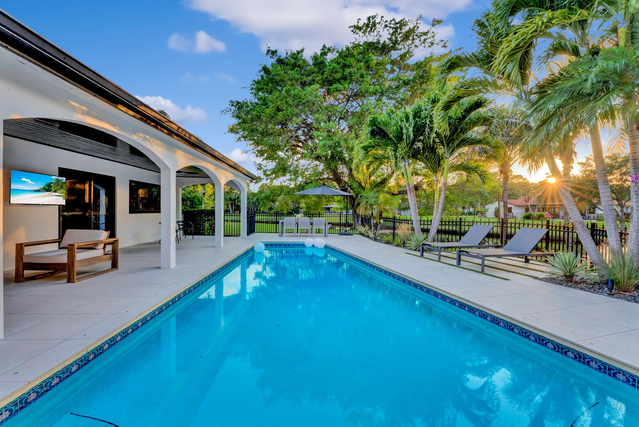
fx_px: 259
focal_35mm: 15
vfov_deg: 78.9
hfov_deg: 101.9
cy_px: 214
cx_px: 320
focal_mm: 14.6
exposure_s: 1/15
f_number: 22
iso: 400
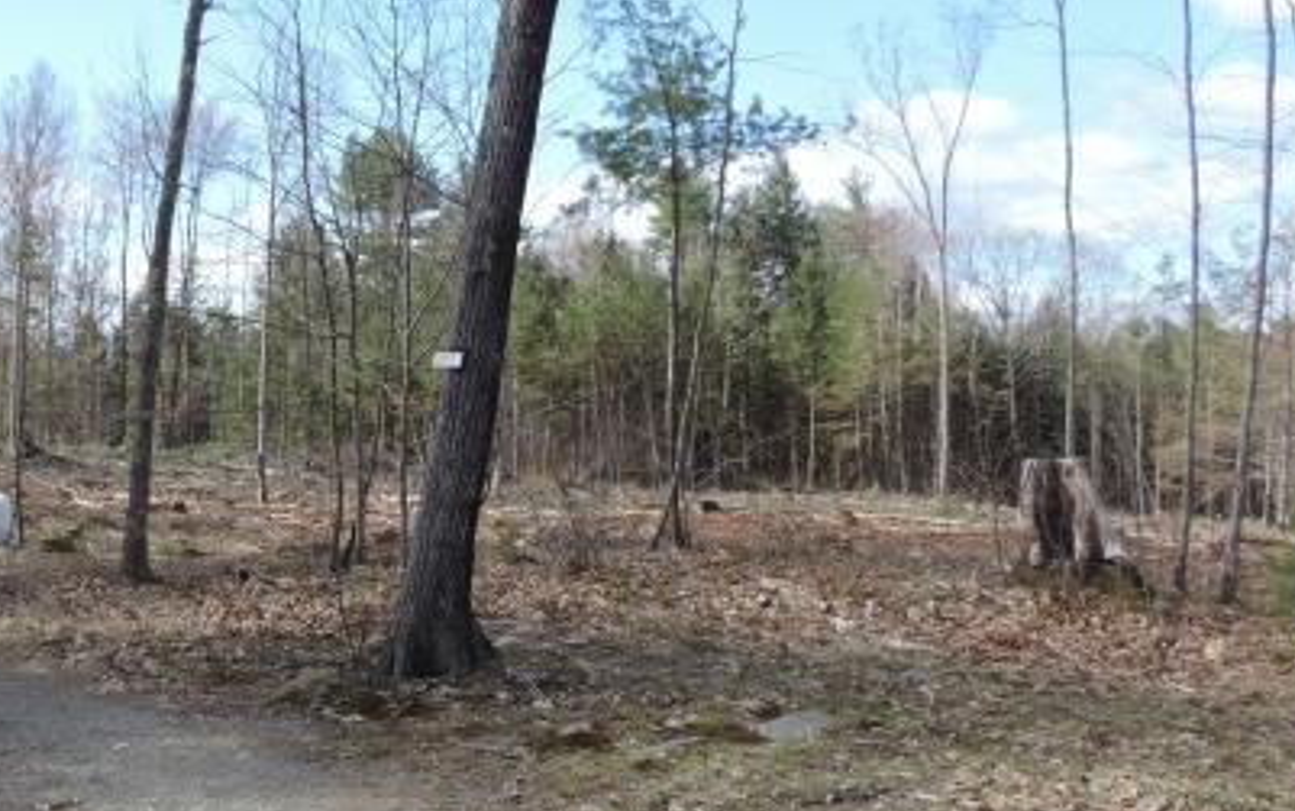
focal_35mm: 46
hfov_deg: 42.5
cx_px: 368
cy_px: 391
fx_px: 1624
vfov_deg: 28.0
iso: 80
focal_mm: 5.3
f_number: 3.1
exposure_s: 1/400
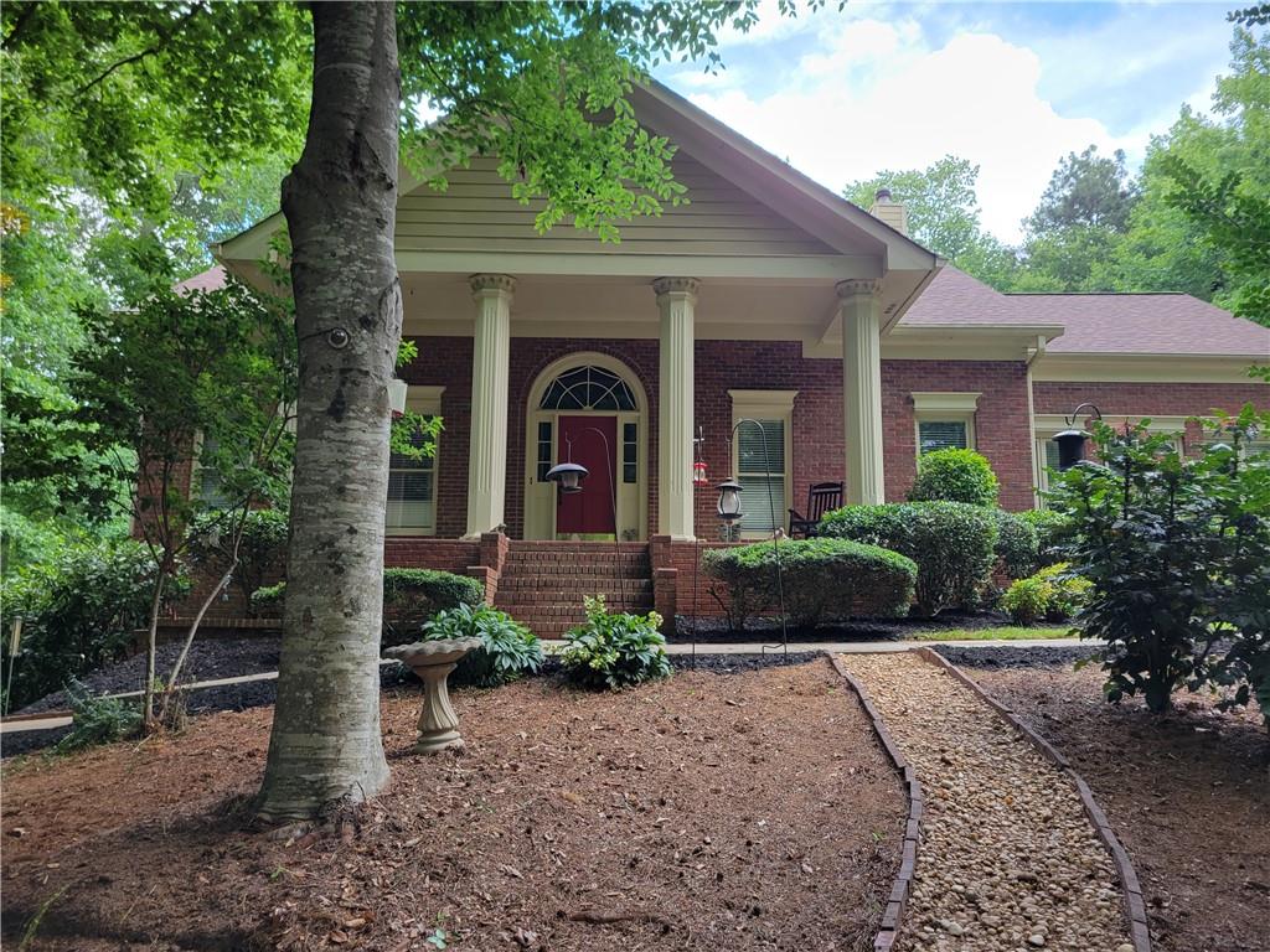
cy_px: 476
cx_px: 635
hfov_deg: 67.3
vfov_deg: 53.1
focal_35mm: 26
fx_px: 954
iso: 40
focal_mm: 5.4
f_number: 1.8
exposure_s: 1/141
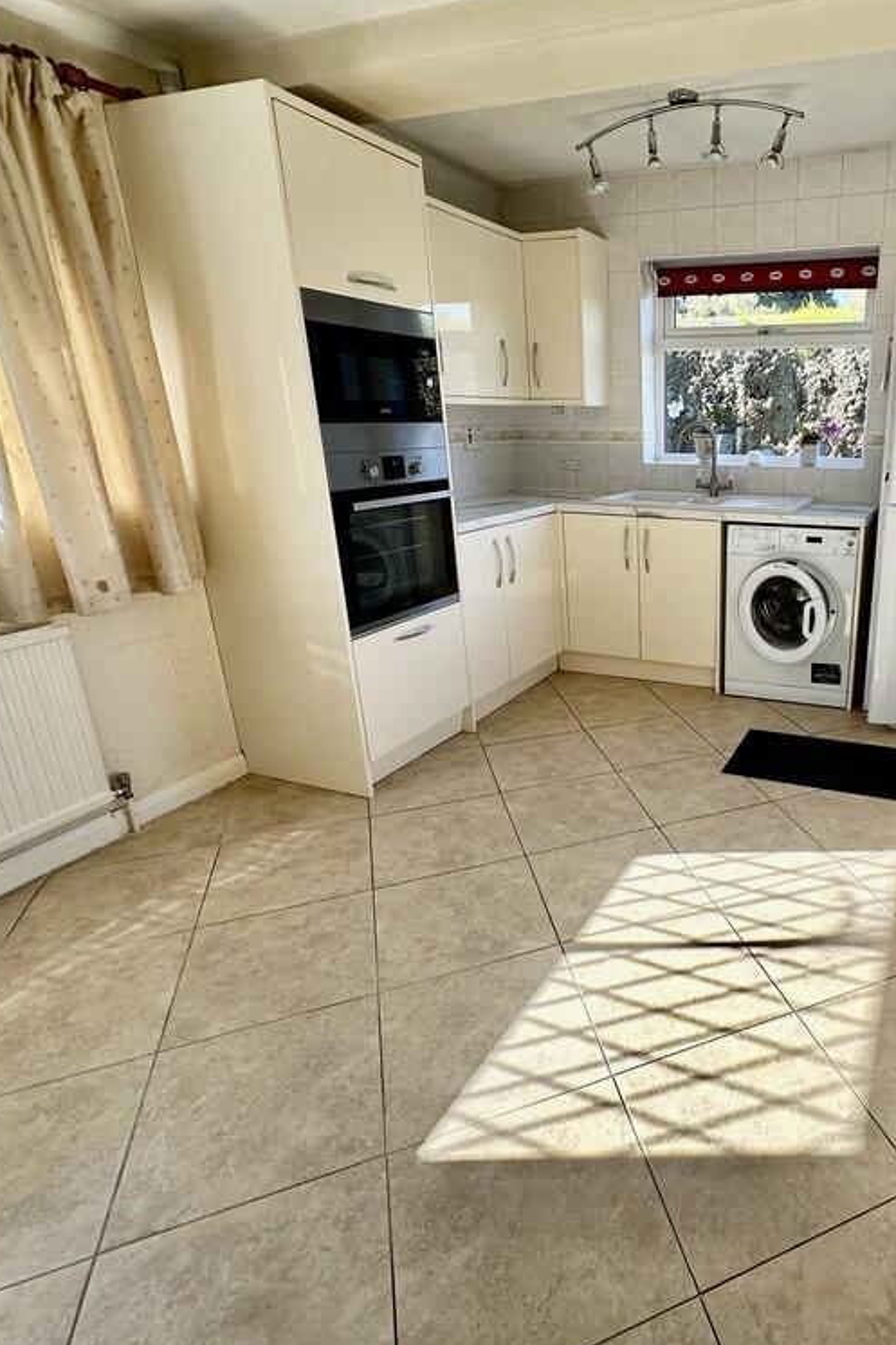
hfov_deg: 58.0
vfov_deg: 84.0
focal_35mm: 20
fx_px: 747
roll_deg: -0.3
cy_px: 674
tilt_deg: -18.7
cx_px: 696
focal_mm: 2.22
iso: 40
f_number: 2.2
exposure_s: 1/151
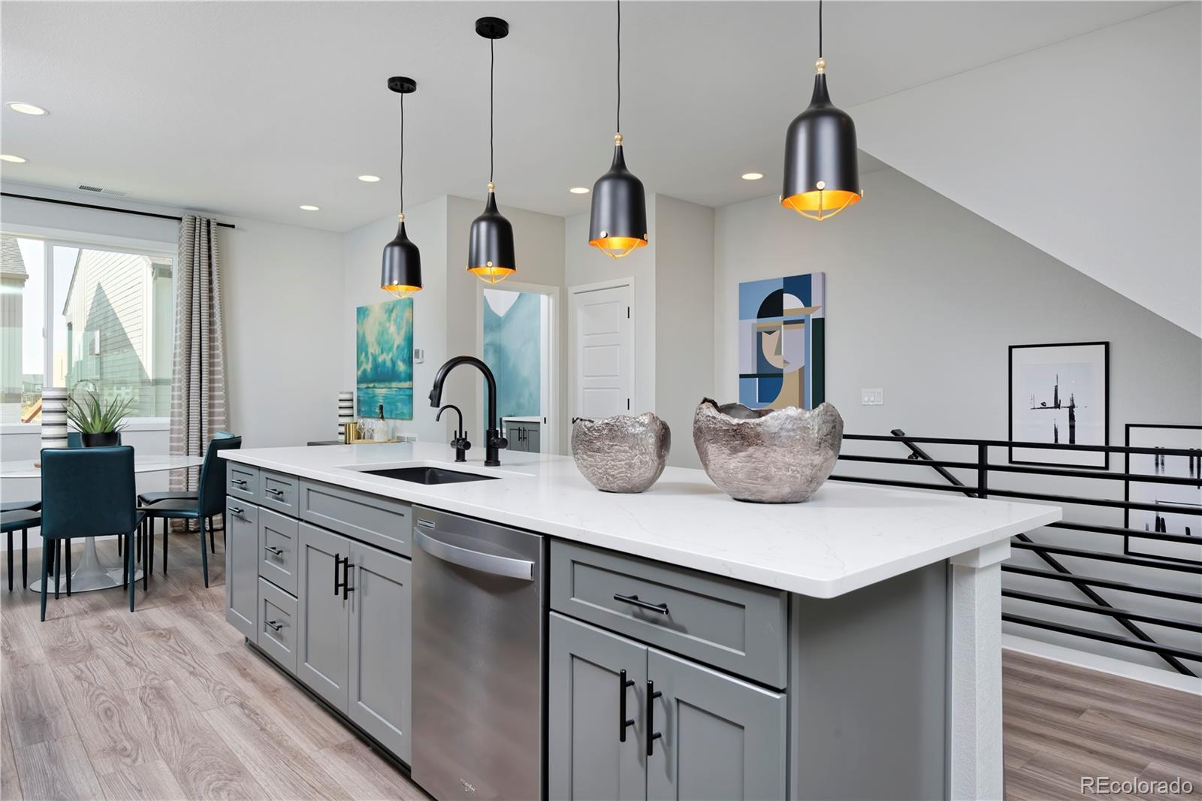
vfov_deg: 57.2
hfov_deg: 78.6
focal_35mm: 22
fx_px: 734
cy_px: 400
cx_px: 601
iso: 640
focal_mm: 22
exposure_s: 1/200
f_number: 11
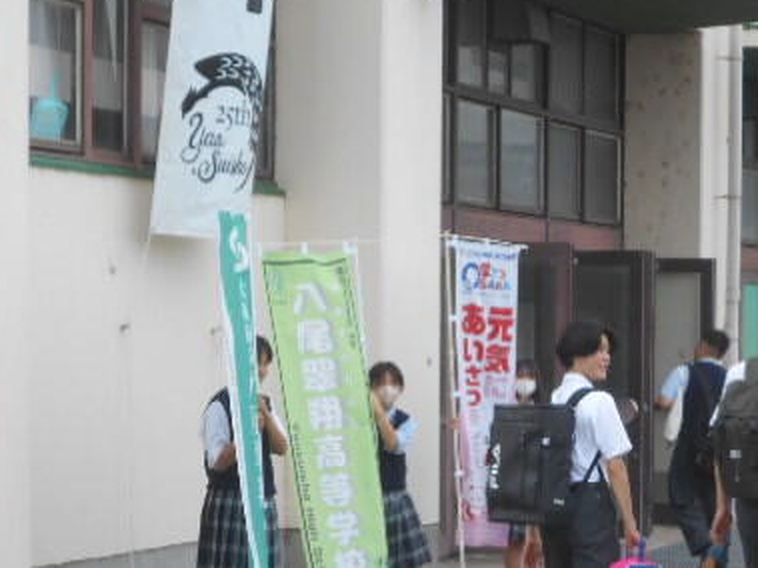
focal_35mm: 98
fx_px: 2145
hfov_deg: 19.8
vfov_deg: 15.0
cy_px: 466
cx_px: 614
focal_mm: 10
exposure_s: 1/250
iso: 110
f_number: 4.9
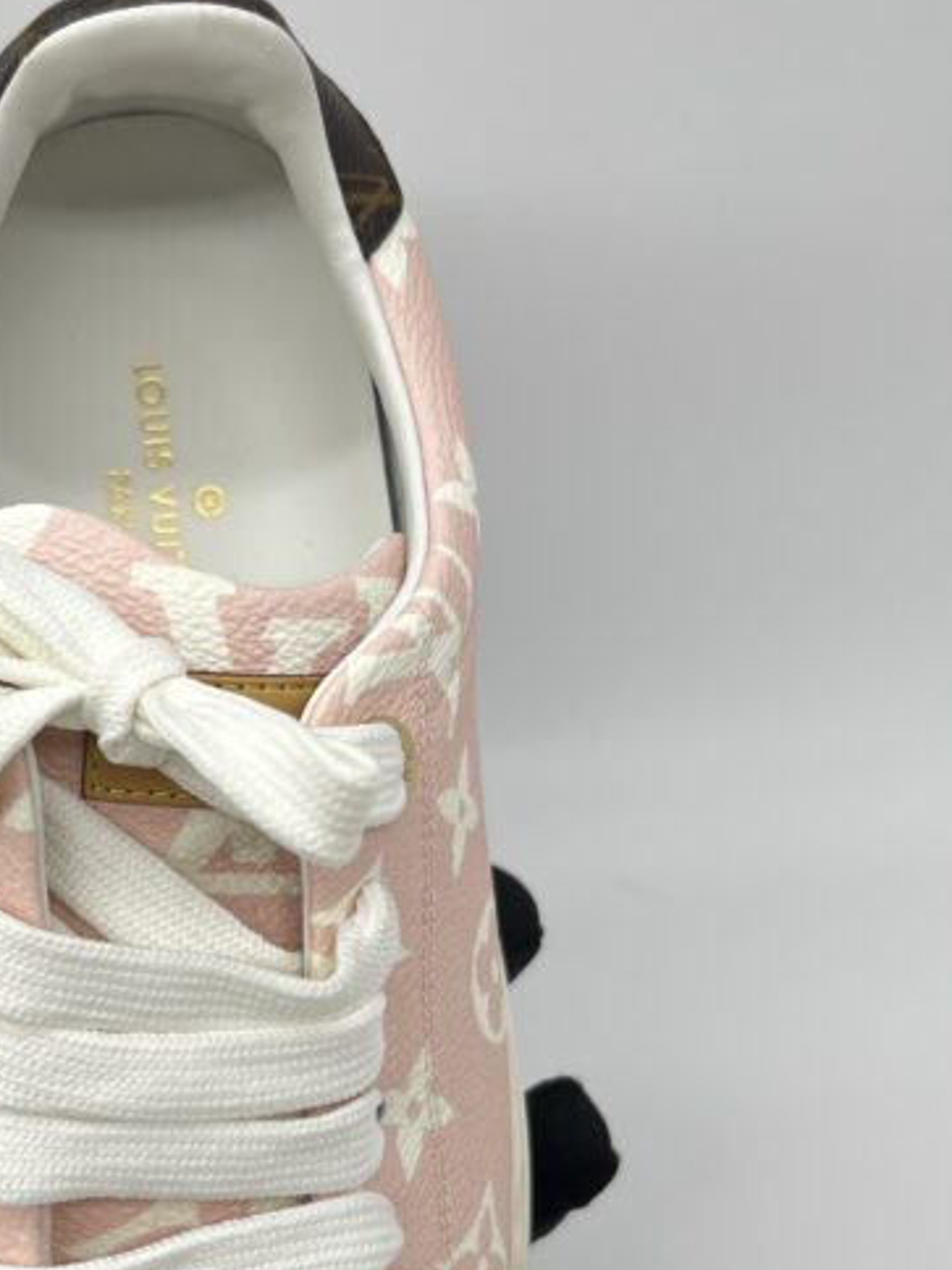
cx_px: 233
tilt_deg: -47.8
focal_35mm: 55
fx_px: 2017
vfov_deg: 34.5
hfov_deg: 26.2
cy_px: 887
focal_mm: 5.7
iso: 32
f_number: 1.5
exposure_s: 1/136
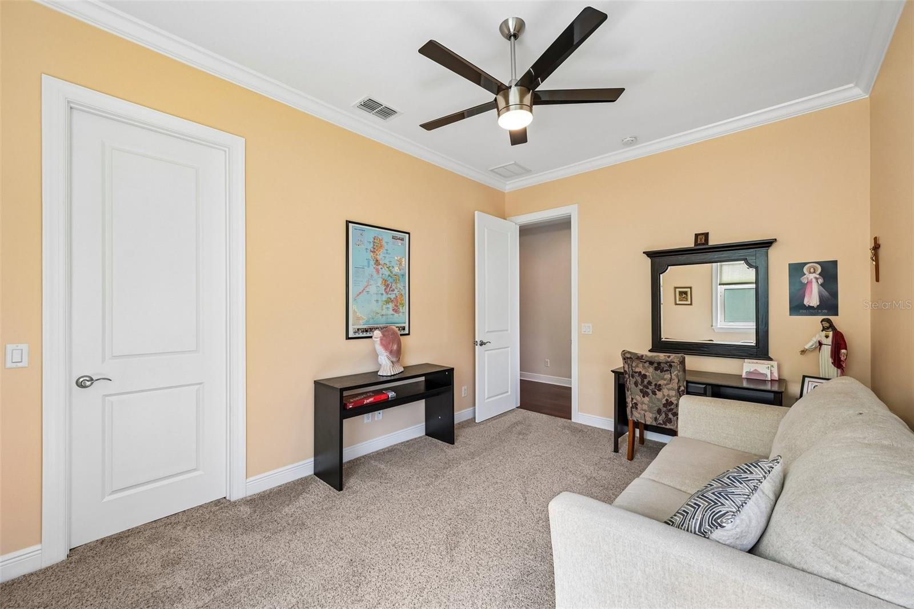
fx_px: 355
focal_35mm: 14
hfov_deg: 104.3
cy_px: 304
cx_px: 457
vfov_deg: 81.2
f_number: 8
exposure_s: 1/40
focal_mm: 14
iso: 400
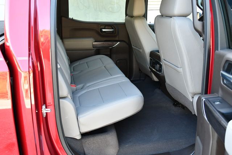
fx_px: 232
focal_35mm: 36
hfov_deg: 53.1
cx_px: 116
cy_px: 78
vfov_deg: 36.9
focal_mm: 18
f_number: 3.5
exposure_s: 1/200
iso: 800
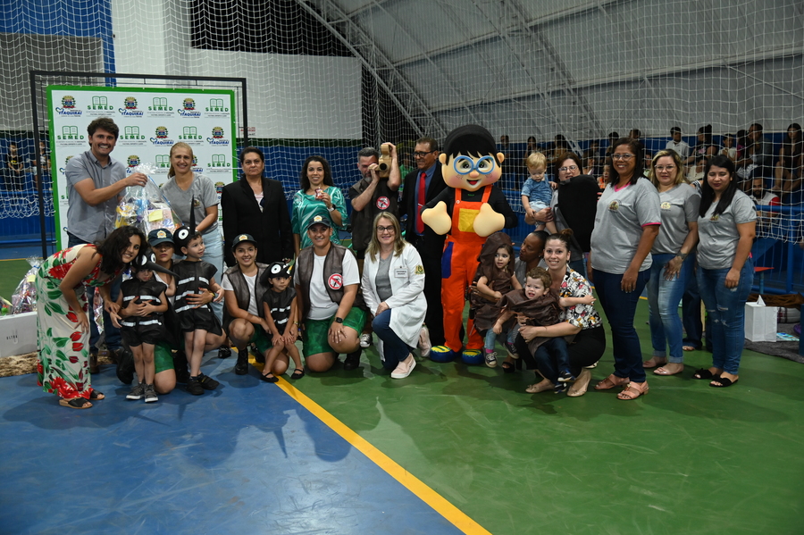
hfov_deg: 55.8
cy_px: 268
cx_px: 402
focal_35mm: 34
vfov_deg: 38.8
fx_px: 759
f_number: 4
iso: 2000
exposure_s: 1/60
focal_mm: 34
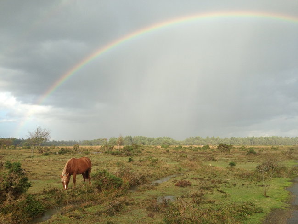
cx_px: 149
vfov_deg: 43.0
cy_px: 112
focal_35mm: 33
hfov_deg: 55.3
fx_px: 284
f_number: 2.4
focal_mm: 4.12
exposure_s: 1/661
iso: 50
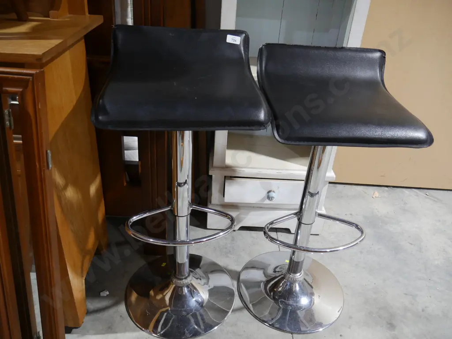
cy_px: 170
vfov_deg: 49.8
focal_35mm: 28
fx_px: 366
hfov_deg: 63.4
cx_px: 226
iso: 640
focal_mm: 14
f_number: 3.5
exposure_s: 1/60
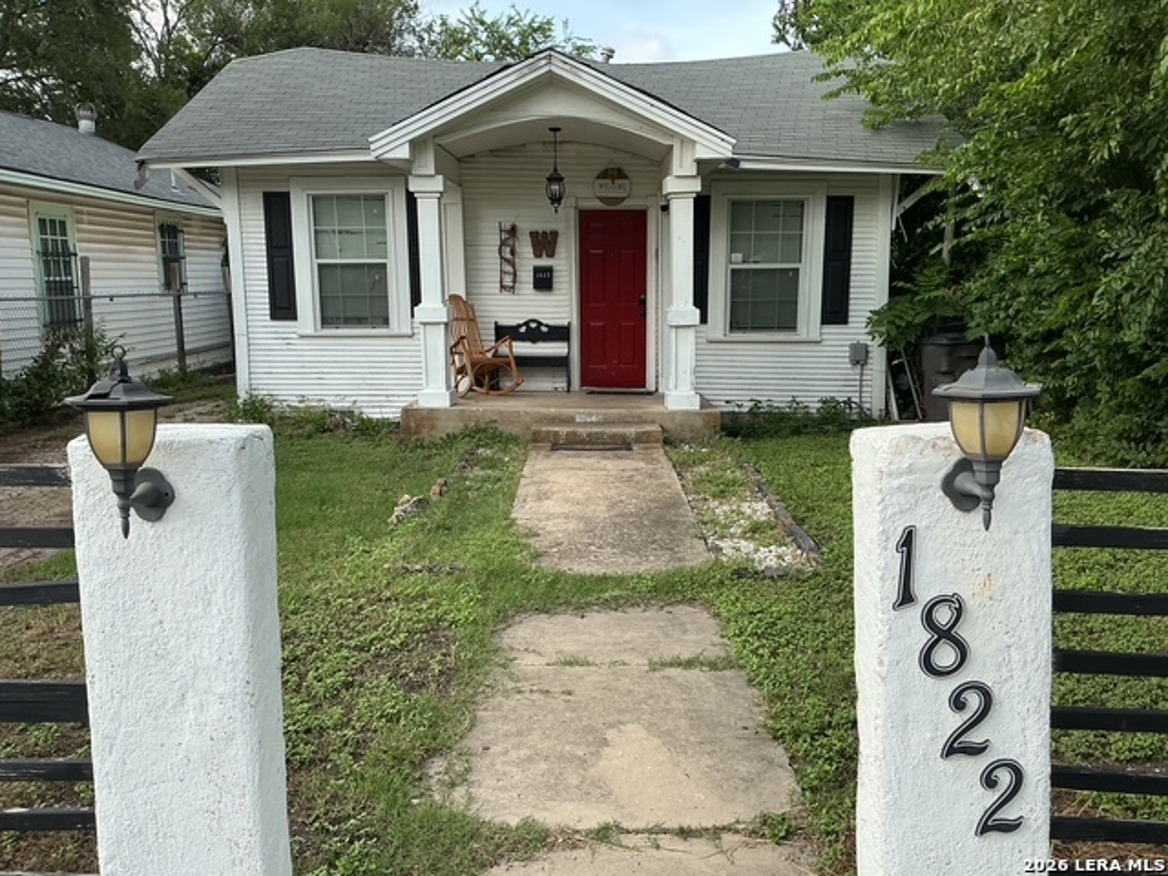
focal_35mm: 29
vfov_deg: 48.2
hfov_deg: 61.7
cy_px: 438
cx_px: 584
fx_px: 979
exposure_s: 1/586
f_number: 1.8
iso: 25
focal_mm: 3
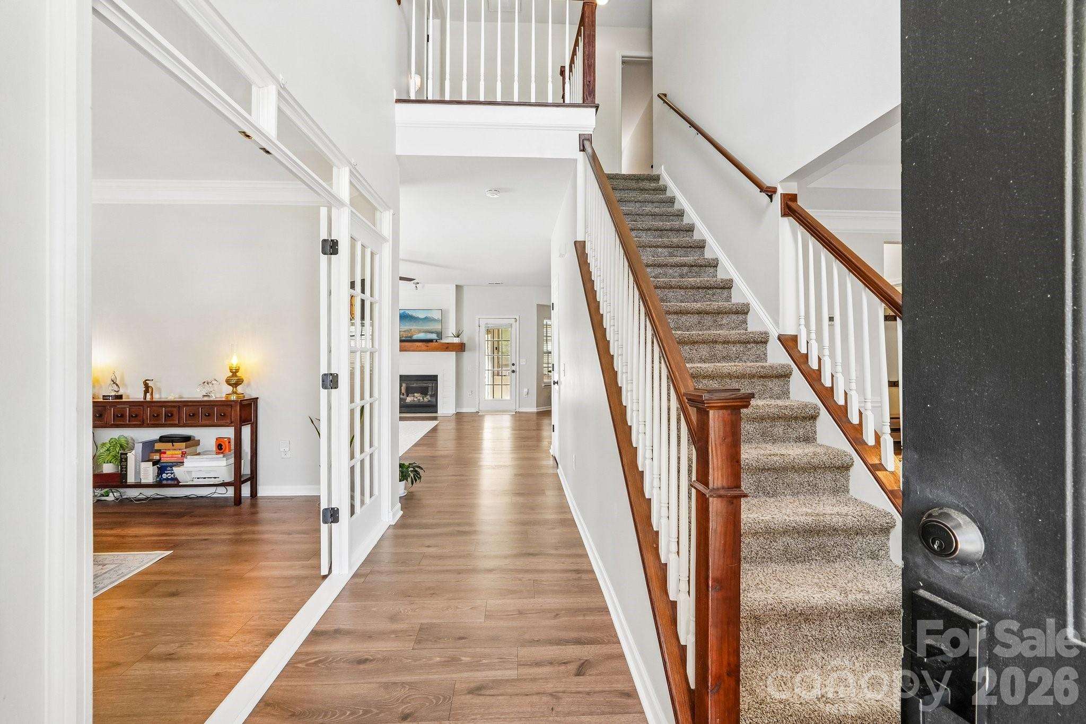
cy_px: 362
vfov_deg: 77.3
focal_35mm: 15
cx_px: 543
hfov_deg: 100.4
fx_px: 452
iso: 400
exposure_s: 1/10
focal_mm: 10
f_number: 8
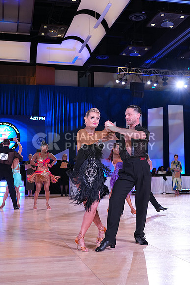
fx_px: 364
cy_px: 142
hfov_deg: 29.3
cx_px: 95
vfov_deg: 42.7
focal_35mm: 46
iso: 2000
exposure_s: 1/250
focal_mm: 46
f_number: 4.5
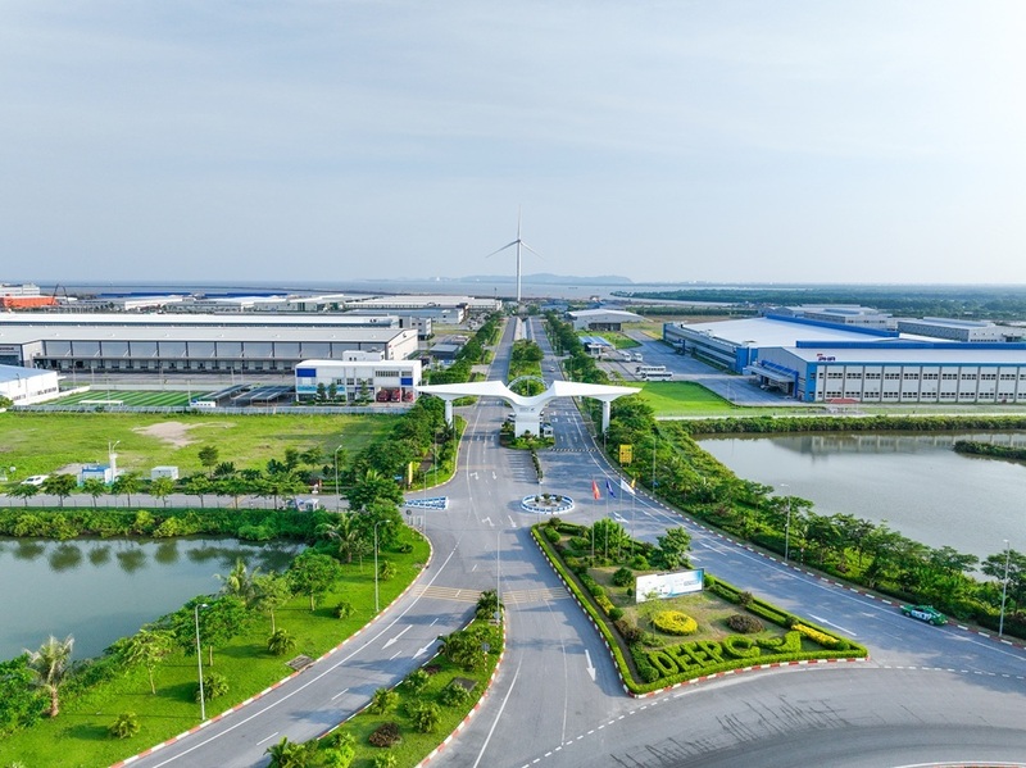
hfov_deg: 71.6
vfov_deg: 56.8
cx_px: 513
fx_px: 711
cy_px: 384
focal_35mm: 24
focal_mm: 12.29
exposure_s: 1/800
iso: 100
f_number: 4
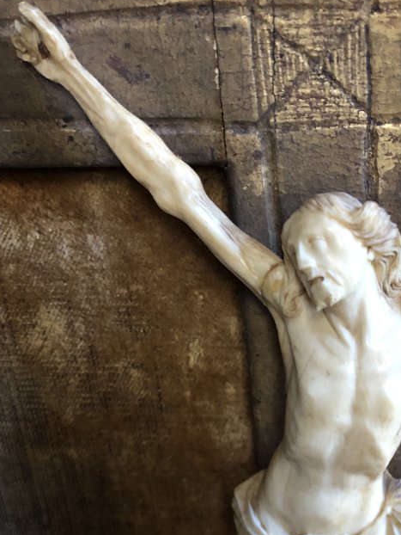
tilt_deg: -36.1
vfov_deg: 34.5
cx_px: 352
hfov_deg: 26.3
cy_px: 421
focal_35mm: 54
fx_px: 833
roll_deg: +4.0
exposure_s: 1/9
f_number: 1.8
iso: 100
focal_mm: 4
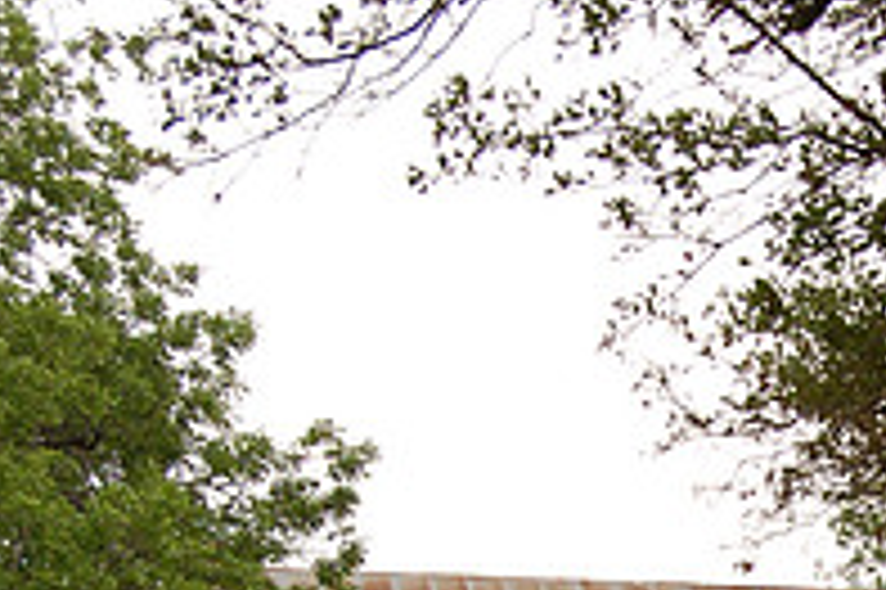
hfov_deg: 14.2
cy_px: 820
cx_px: 998
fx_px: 3467
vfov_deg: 9.5
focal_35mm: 141
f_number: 6.3
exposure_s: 1/320
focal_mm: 32
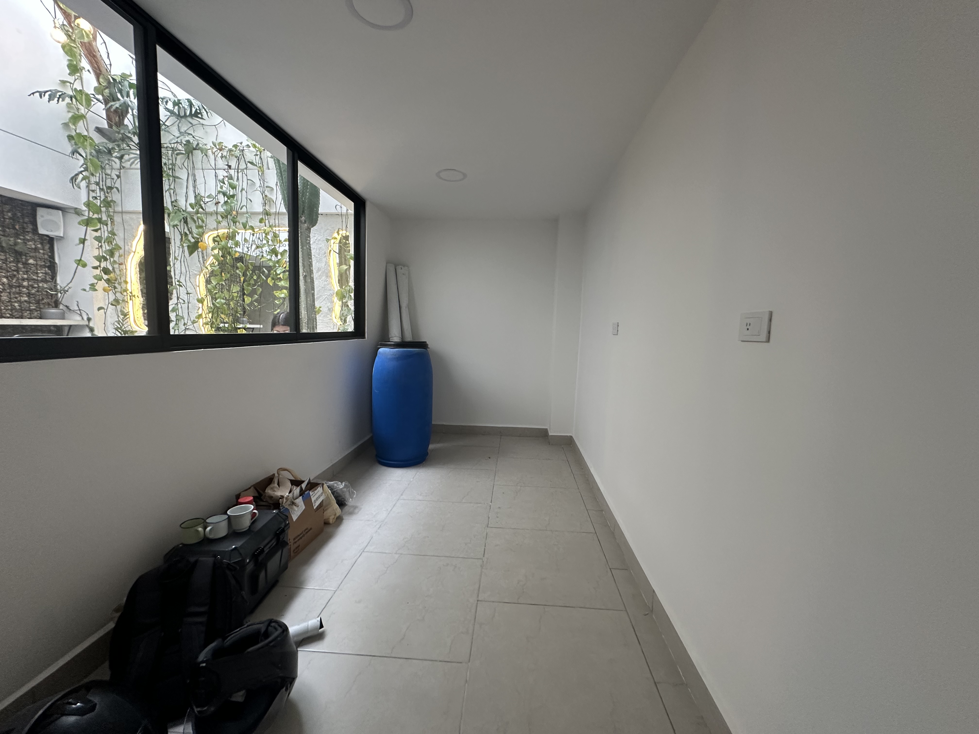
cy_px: 367
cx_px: 490
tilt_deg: -5.2
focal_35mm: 14
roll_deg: -2.5
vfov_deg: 85.7
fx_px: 396
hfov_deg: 102.1
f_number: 2.2
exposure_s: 1/60
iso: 200
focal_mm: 2.22
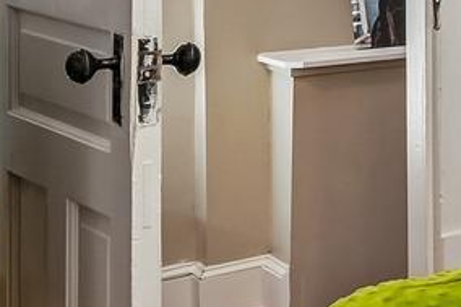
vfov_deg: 12.8
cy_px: -155
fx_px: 1293
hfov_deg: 11.6
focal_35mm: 101
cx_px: 1364
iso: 400
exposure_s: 1/8
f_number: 8
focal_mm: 14
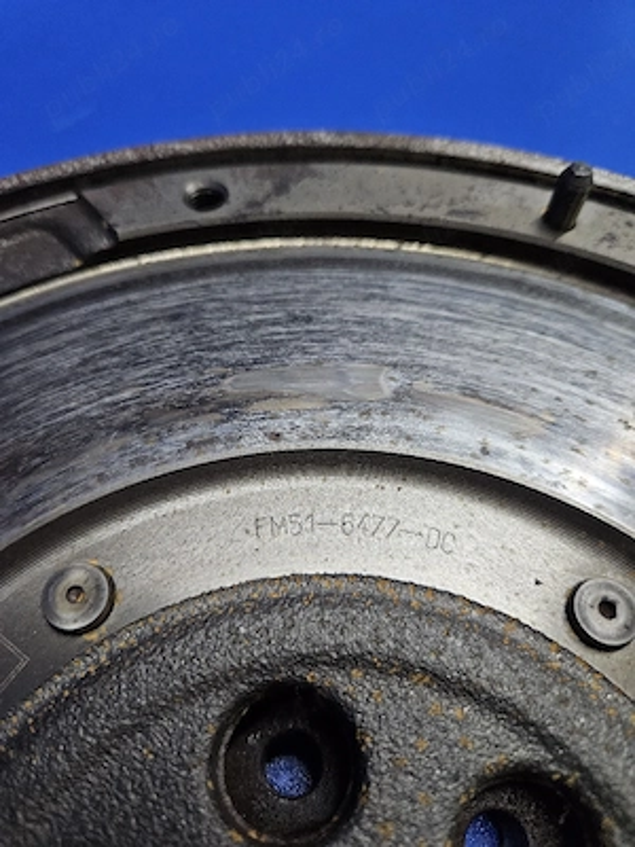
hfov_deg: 58.9
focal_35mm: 23
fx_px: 563
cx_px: 318
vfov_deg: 73.9
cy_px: 424
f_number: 1.8
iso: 500
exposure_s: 1/143
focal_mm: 5.4
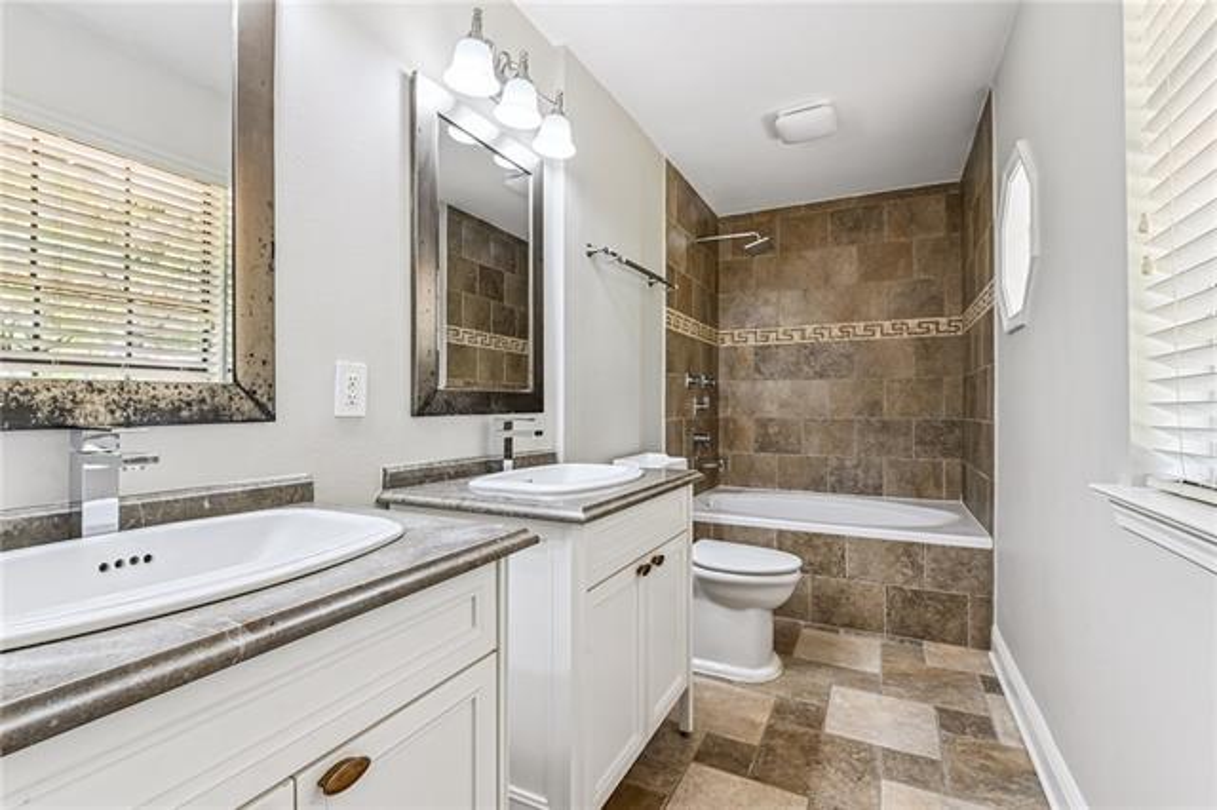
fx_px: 541
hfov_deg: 96.8
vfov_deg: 73.7
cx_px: 608
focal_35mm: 16
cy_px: 405
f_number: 11
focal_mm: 16
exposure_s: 1/10
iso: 400
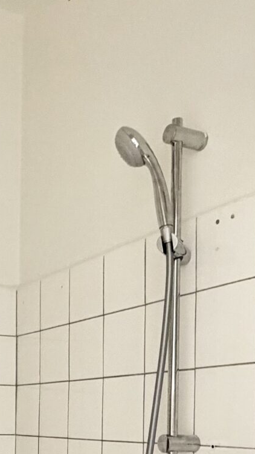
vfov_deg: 37.0
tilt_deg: +0.0
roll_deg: -0.3
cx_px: -18
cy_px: 421
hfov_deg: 21.9
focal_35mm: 52
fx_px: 626
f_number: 2.2
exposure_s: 1/60
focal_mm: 2.22
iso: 500
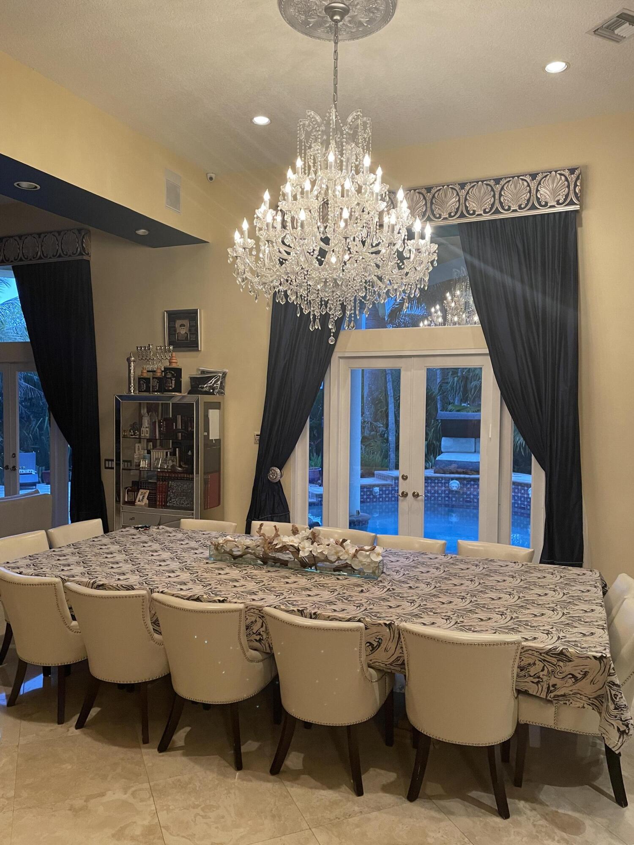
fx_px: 635
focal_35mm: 26
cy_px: 422
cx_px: 317
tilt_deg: -2.8
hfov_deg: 53.1
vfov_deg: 67.3
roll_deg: -0.6
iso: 200
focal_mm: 4.2
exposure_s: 1/60
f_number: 1.6
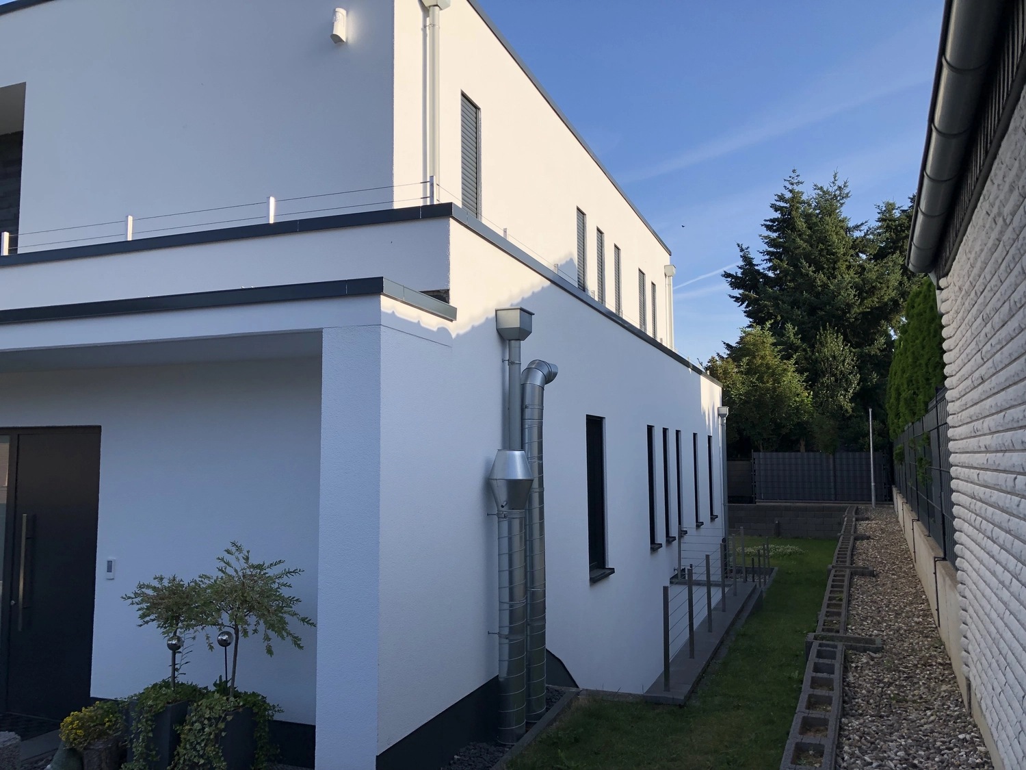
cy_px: 385
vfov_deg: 49.7
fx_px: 830
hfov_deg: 63.4
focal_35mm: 28
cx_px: 513
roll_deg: -0.4
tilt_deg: +5.7
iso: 20
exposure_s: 1/1171
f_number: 1.8
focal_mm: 3.99
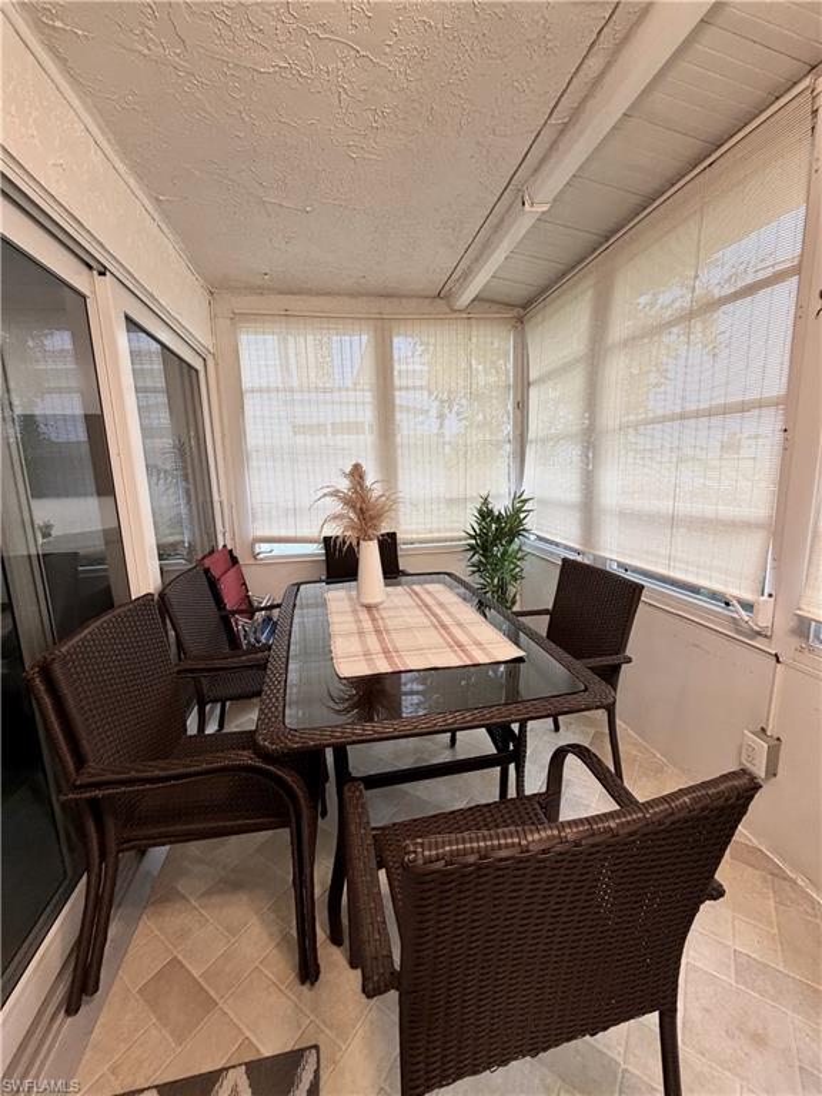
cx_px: 411
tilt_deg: -9.9
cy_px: 548
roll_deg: +1.6
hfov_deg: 85.7
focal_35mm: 14
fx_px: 443
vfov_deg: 102.1
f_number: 2.2
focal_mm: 2.22
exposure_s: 1/60
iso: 320
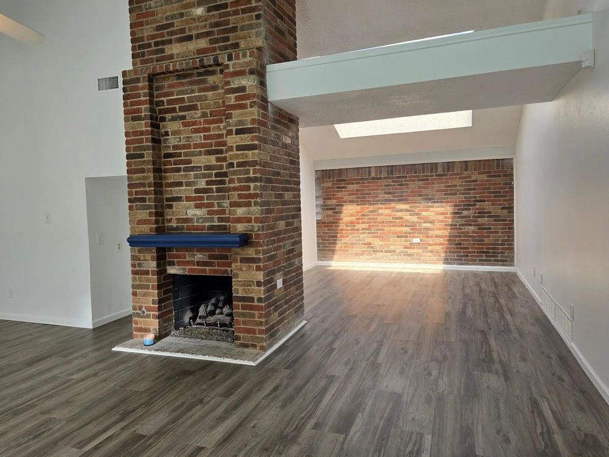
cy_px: 222
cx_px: 297
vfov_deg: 56.8
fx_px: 422
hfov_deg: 71.6
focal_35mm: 24
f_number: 1.8
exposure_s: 1/120
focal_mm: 5.4
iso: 32
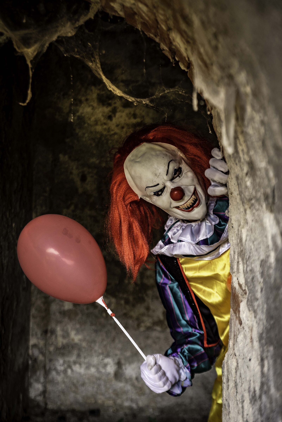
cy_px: 211
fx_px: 563
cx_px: 141
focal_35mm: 48
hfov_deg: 28.1
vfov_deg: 41.1
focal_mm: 48
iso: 250
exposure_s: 1/320
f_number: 4.5
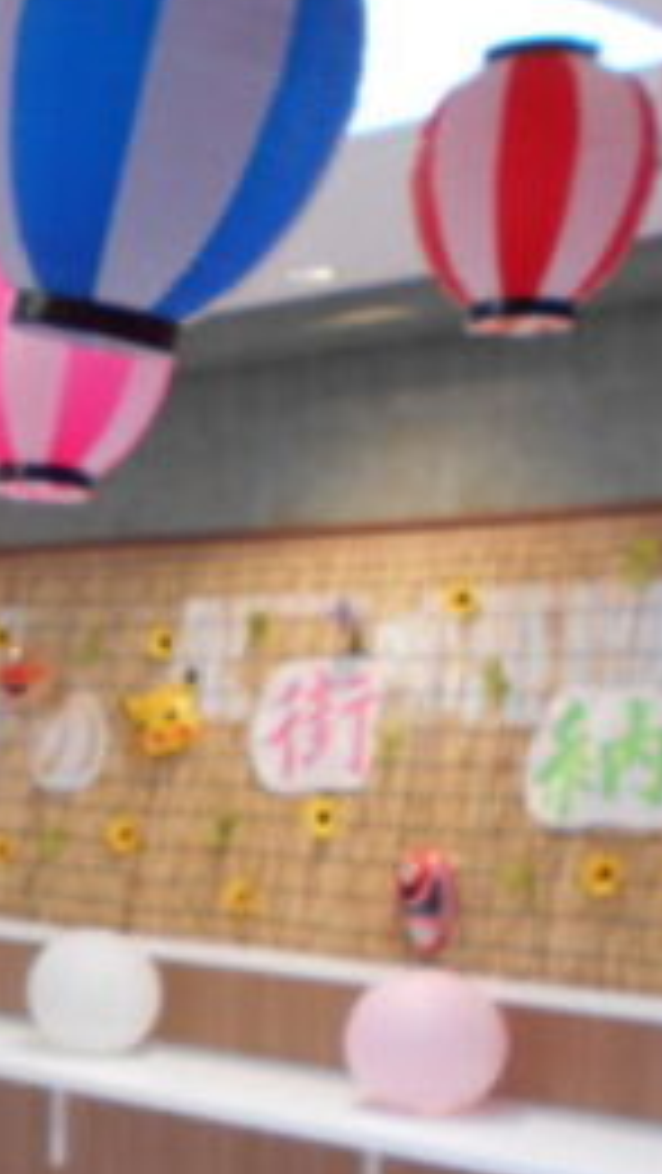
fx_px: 2026
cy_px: 868
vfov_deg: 31.8
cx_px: -351
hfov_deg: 16.7
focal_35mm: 65
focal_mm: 4.6
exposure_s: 1/30
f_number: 3.2
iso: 125
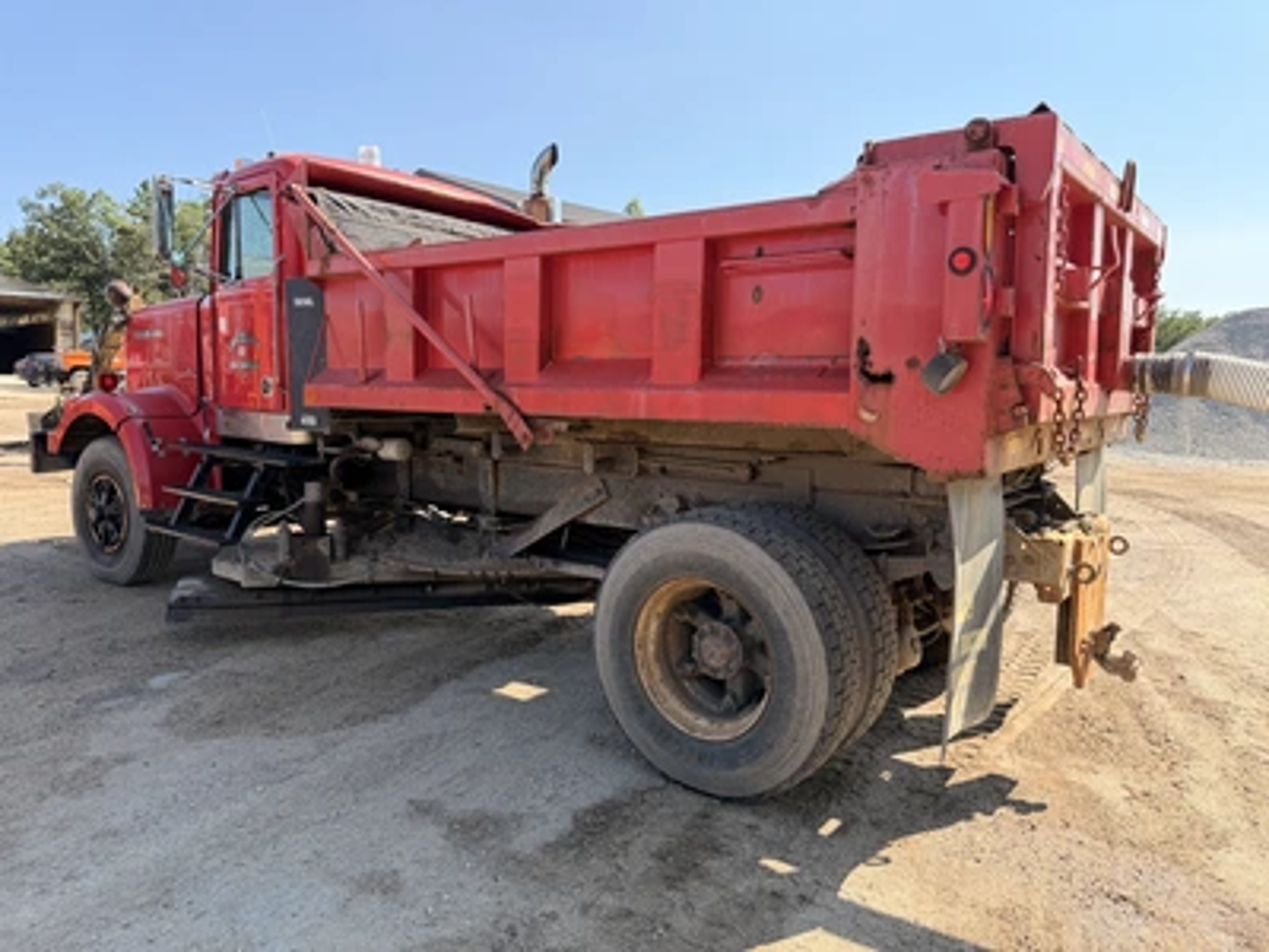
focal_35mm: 24
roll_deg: -1.5
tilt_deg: -7.4
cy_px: 476
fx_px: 880
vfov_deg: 56.8
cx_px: 634
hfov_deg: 71.6
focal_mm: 6.76
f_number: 1.78
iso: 100
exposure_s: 1/2169
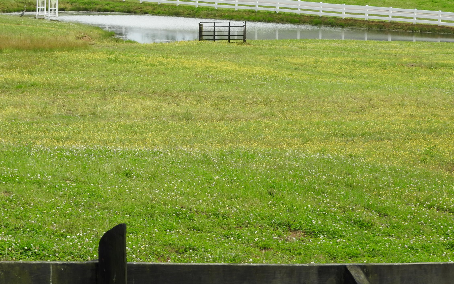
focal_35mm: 134
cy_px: 76
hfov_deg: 15.6
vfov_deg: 9.8
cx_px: 170
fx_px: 1658
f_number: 4.8
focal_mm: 17
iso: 100
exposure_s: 1/640
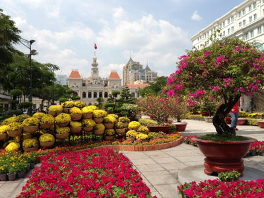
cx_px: 132
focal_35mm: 33
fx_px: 252
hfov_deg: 55.4
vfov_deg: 42.9
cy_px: 99
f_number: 2.4
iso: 50
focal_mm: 4.13
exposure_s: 1/1427
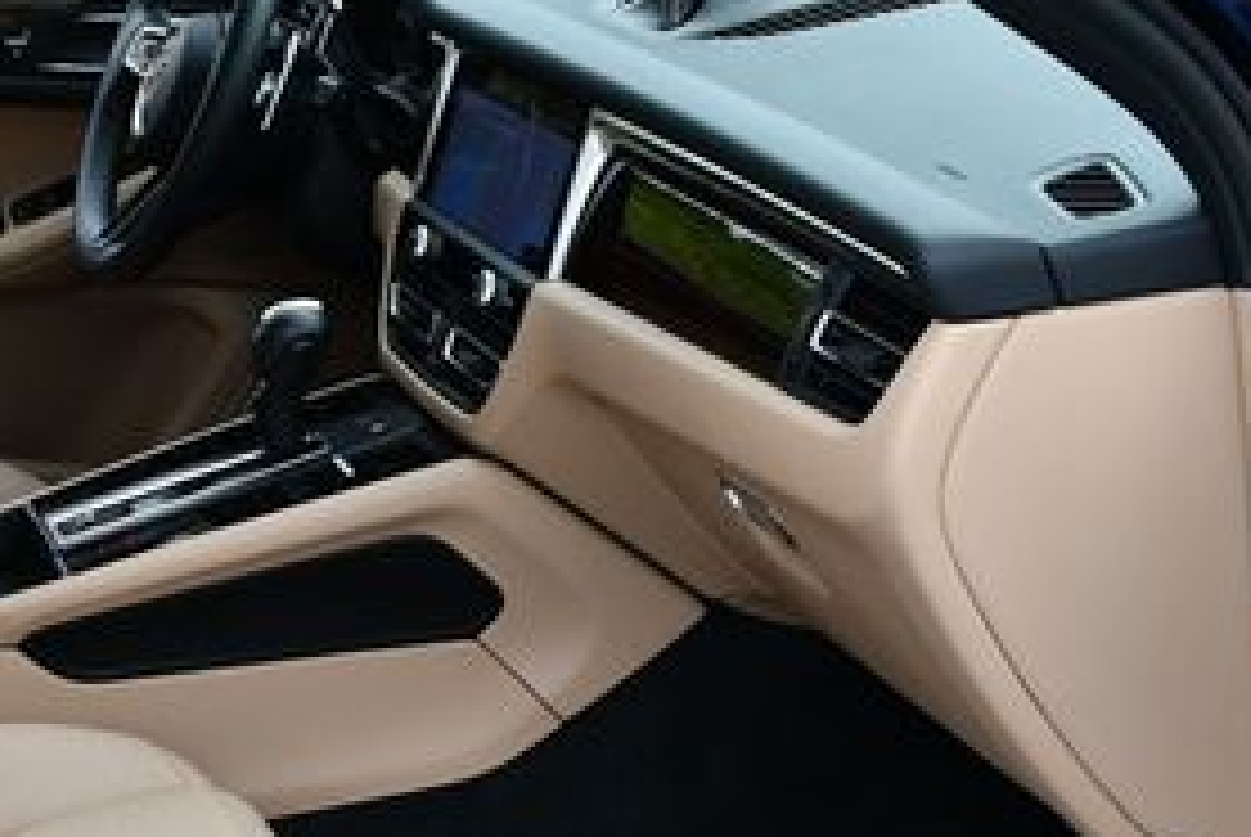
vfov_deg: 16.4
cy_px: 630
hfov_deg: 24.1
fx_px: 2887
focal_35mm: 83
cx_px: 284
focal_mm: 18
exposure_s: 1/250
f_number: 5.6
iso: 320
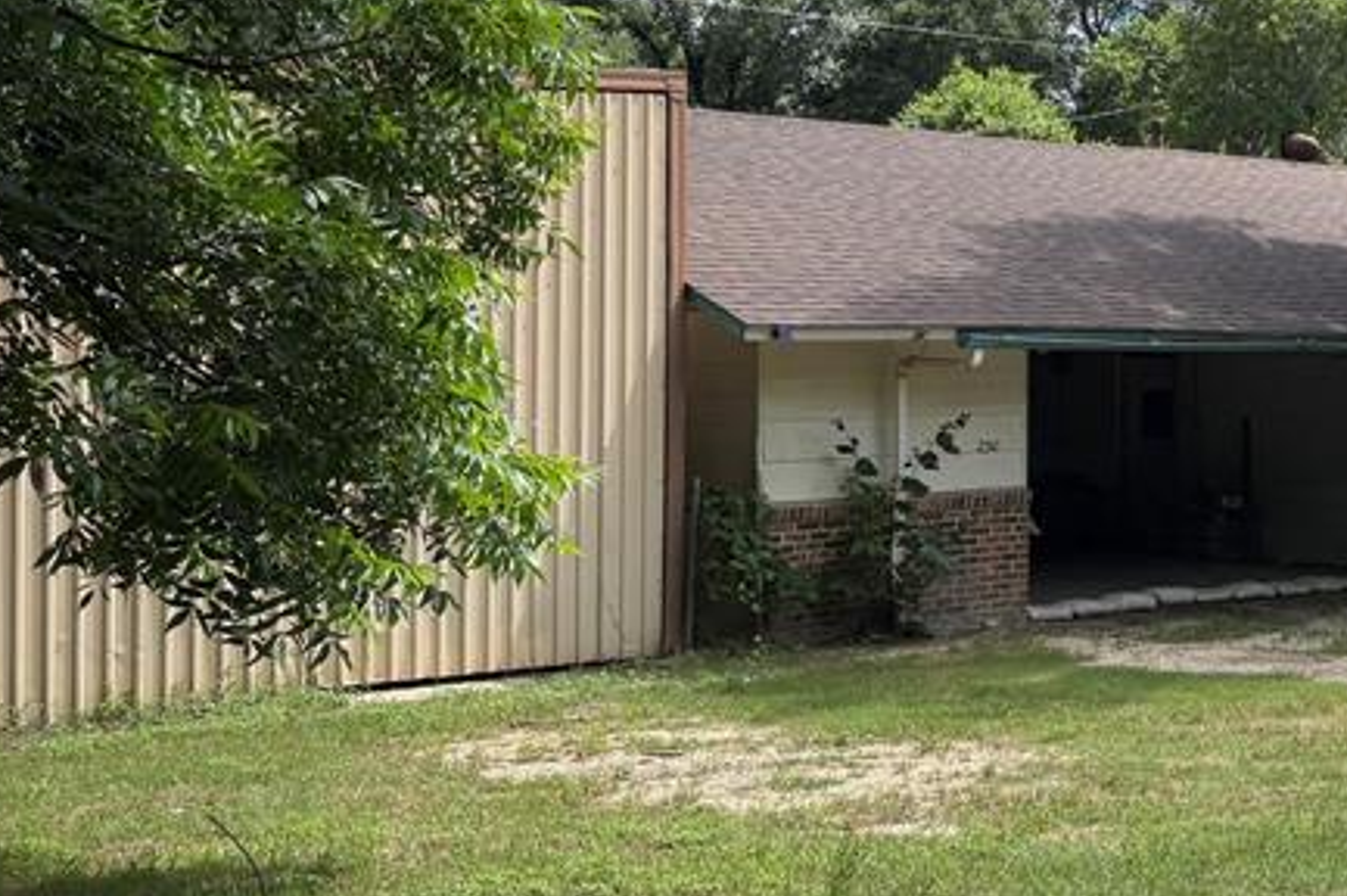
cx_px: 1247
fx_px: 2393
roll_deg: +0.2
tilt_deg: -1.3
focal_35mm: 64
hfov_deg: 29.9
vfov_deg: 21.2
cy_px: 404
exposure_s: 1/2538
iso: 50
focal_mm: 5.96
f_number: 1.6
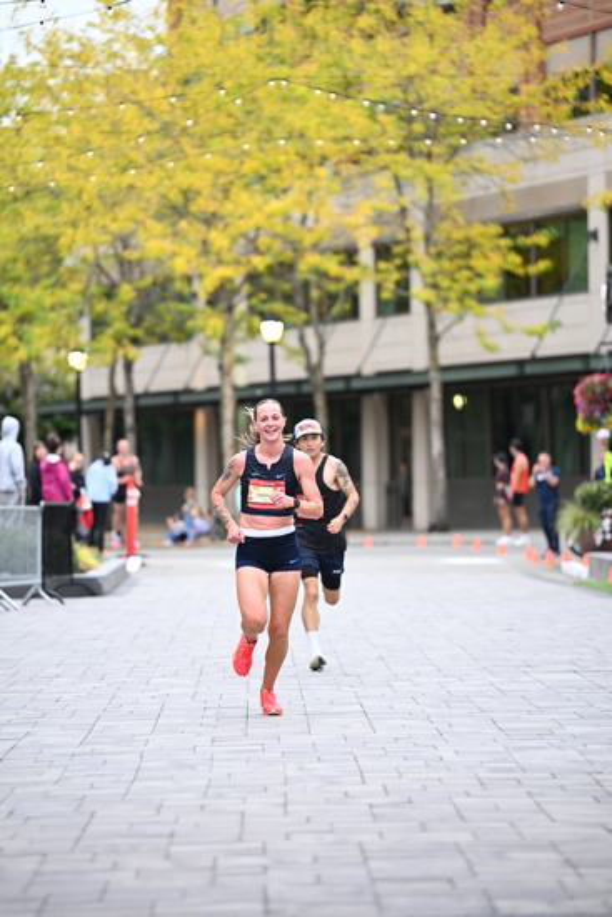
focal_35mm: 155
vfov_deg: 13.2
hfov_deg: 8.9
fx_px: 3950
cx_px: 306
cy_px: 458
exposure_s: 1/800
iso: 1600
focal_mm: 155
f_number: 2.8
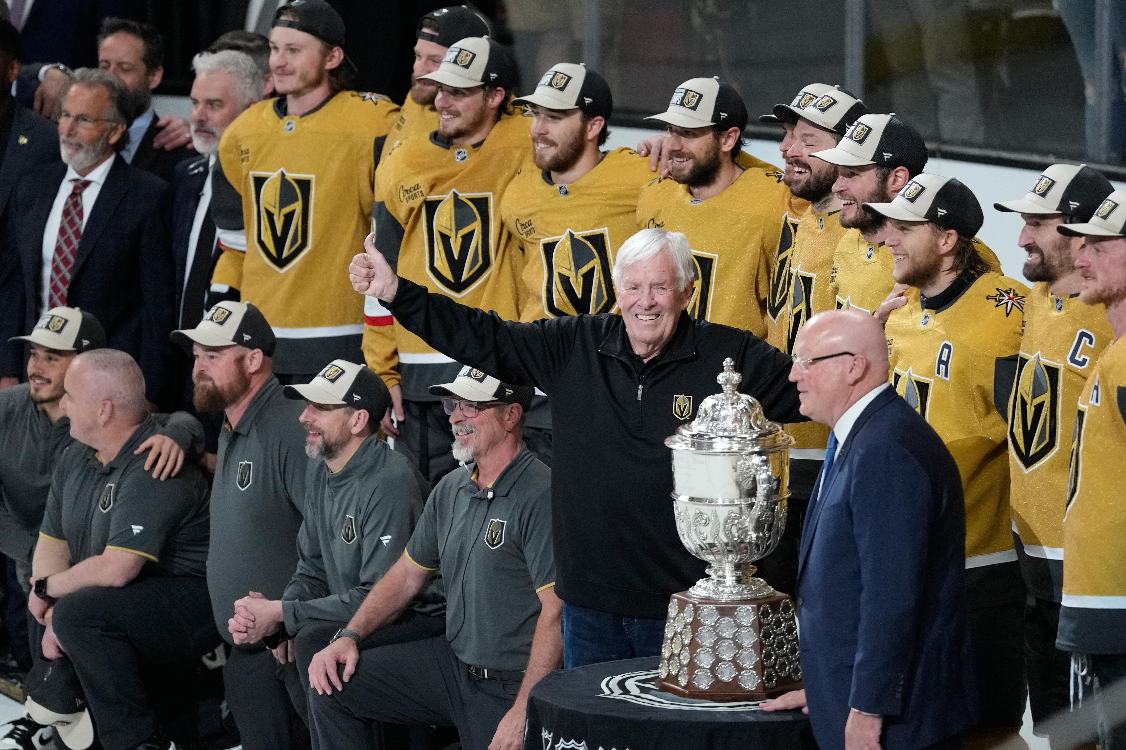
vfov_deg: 4.6
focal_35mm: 300
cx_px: 563
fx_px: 9383
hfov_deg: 6.9
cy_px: 375
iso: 3200
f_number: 2.8
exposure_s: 1/2500
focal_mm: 200
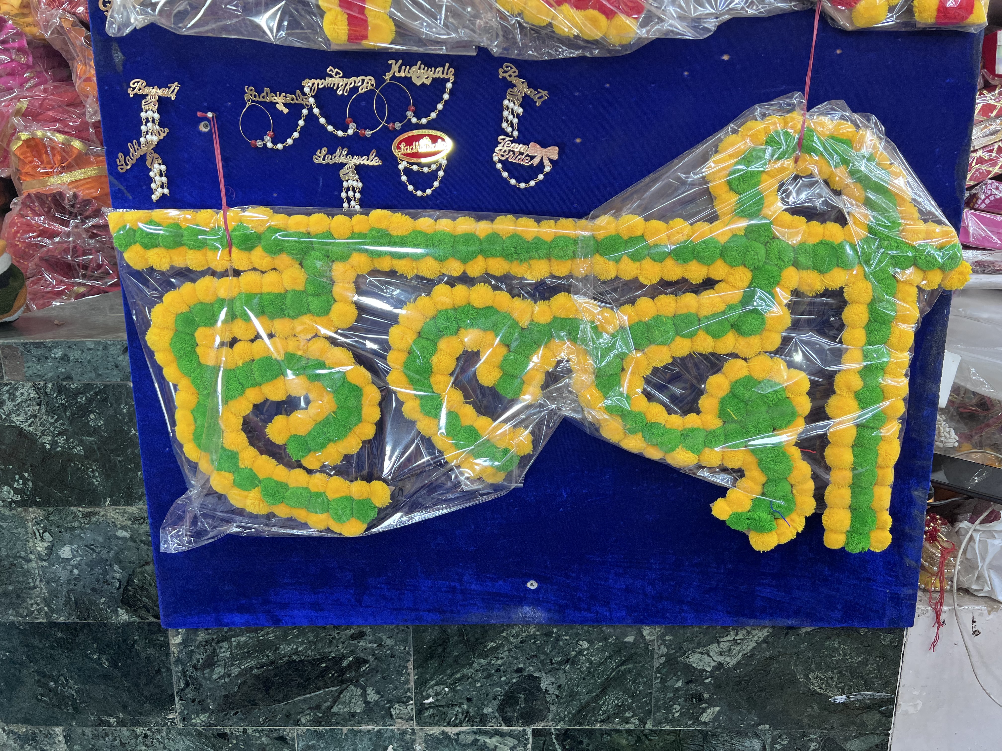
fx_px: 753
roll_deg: -0.2
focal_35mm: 26
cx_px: 501
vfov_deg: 53.1
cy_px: 376
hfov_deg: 67.3
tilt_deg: -13.8
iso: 32
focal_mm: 5.7
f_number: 1.5
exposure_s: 1/100
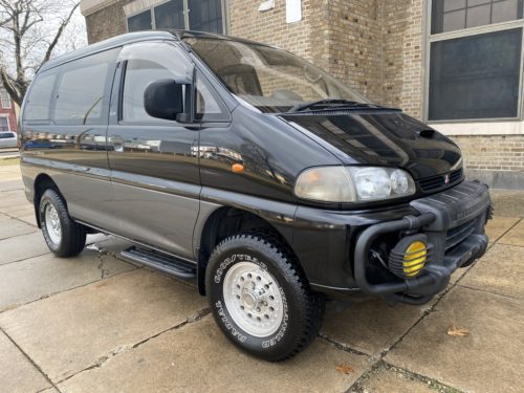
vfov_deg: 53.1
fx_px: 394
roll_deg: +3.3
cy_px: 196
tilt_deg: -9.8
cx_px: 262
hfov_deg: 67.3
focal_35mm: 26
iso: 32
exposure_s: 1/388
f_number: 1.8
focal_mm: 4.25
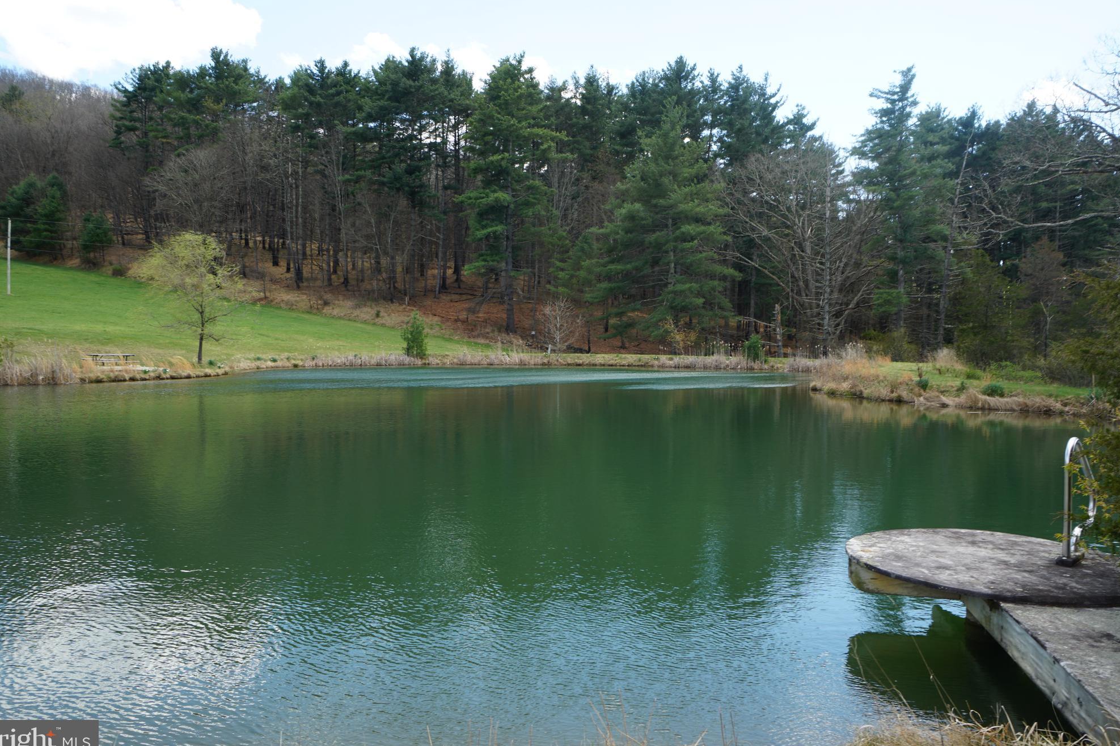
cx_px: 553
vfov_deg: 46.4
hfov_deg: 65.5
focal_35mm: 28
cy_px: 374
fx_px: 871
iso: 100
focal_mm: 18
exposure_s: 1/80
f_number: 7.1
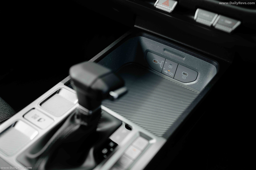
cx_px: 128
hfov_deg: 39.6
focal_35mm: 50
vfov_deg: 27.0
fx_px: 356
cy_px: 85
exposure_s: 1/1250
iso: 640
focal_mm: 50
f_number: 2.8
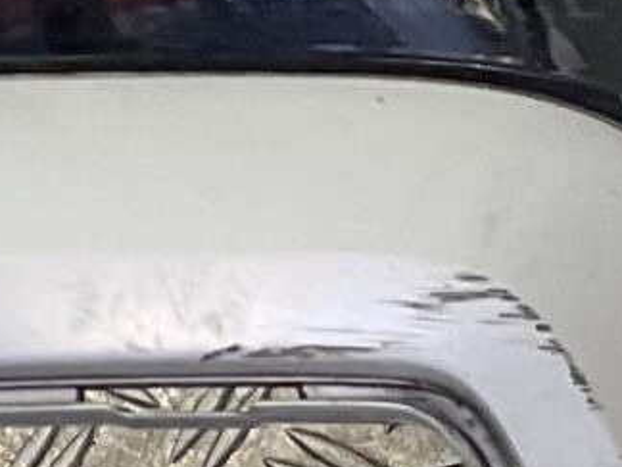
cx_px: -553
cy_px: -429
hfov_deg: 8.3
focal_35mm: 229
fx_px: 4115
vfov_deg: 6.3
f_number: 1.8
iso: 32
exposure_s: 1/100
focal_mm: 3
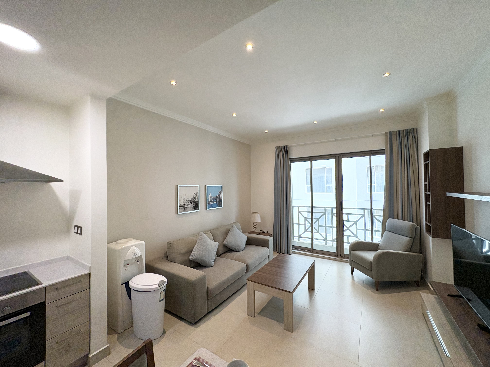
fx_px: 198
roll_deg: +1.1
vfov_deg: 85.7
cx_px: 245
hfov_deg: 102.1
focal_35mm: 14
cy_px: 184
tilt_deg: +0.9
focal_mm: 2.22
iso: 100
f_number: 2.2
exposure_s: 1/109
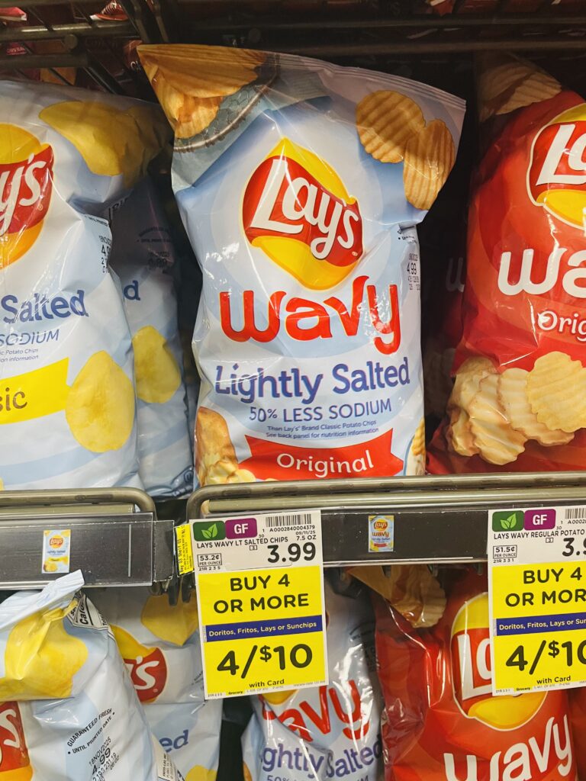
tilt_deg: -13.6
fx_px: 587
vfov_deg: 67.3
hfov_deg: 53.1
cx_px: 293
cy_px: 390
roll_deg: +2.6
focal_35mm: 26
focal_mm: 4.2
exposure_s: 1/60
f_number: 1.6
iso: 125
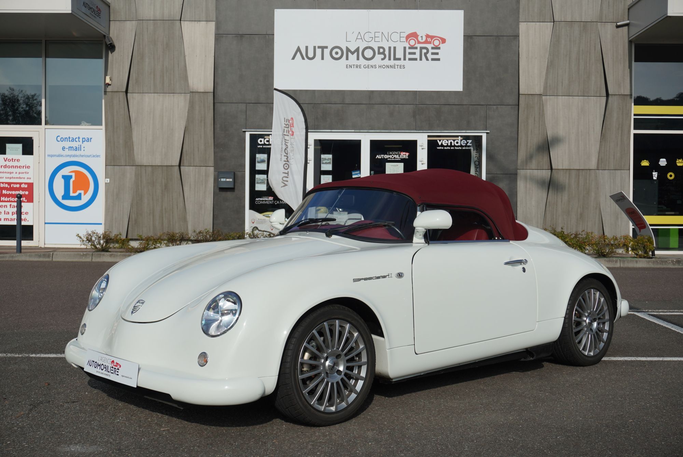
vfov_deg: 29.9
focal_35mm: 45
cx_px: 342
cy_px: 228
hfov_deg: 43.6
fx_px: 854
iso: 100
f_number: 5.6
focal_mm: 30
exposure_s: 1/640
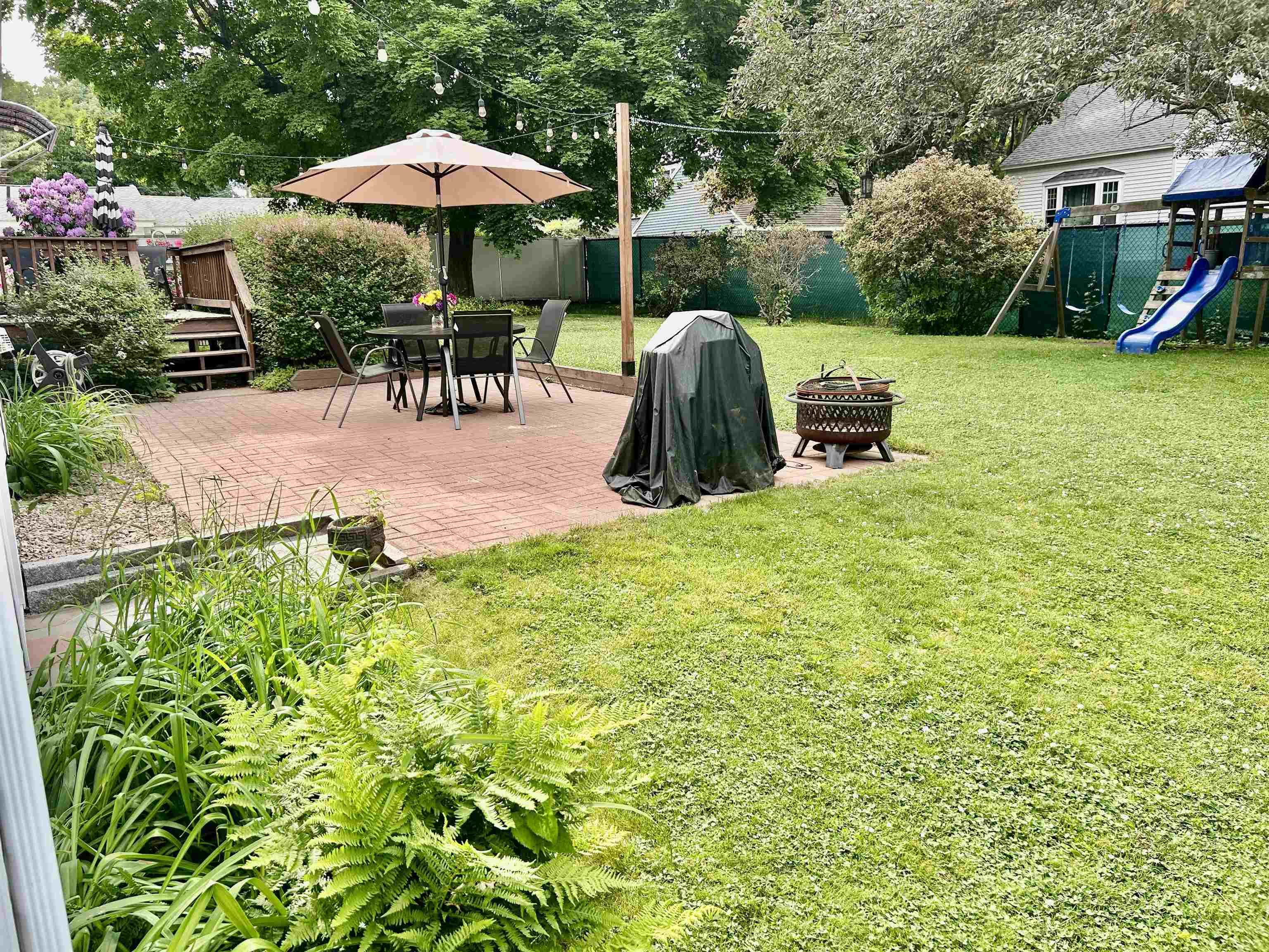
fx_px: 953
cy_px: 476
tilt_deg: -11.3
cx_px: 634
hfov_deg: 67.3
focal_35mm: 26
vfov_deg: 53.1
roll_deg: +1.5
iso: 50
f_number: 1.5
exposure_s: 1/909
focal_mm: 5.7
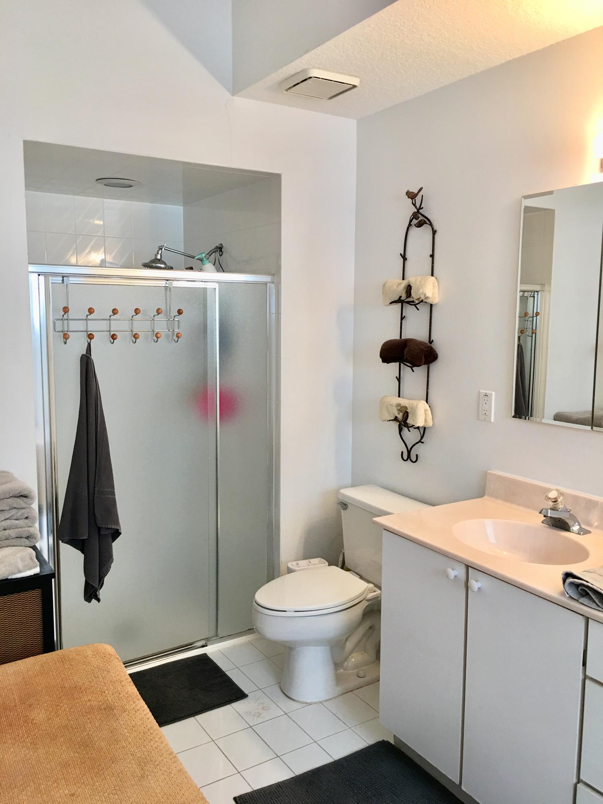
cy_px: 402
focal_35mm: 29
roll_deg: -0.5
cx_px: 302
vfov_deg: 61.7
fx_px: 674
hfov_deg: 48.2
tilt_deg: -7.7
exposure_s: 1/30
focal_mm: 4.15
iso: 32
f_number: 2.2
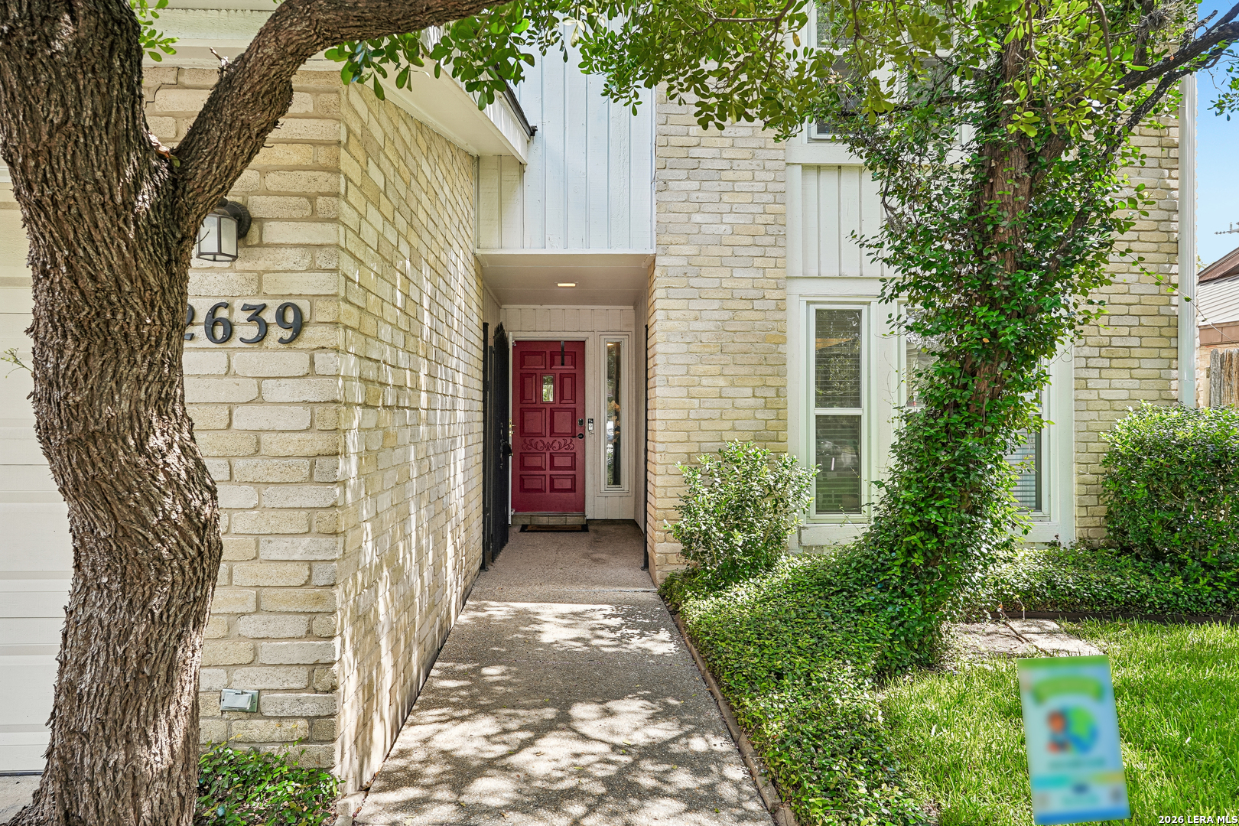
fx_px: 774
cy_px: 413
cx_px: 620
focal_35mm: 22
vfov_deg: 56.1
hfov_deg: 77.3
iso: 100
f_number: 8
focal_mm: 22.5
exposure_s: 1/30
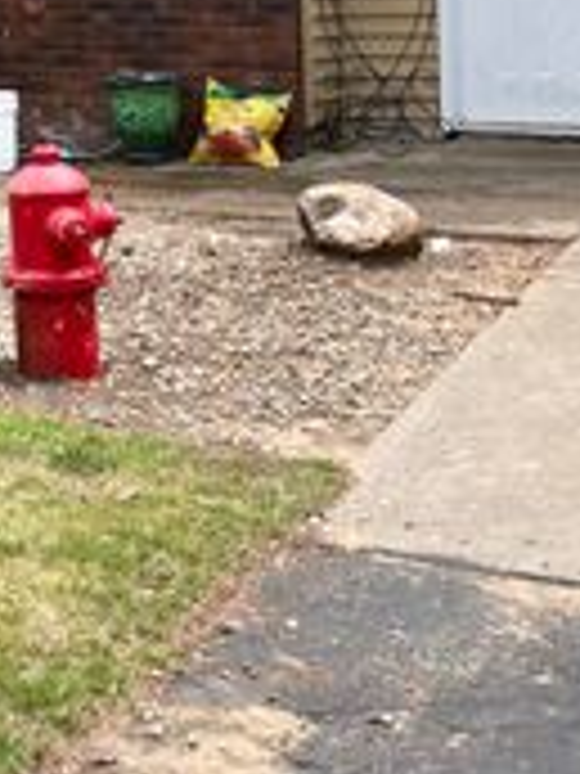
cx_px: -414
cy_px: -155
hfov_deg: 13.4
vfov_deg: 18.4
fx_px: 2256
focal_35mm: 101
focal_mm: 5.1
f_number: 1.6
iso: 50
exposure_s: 1/1748
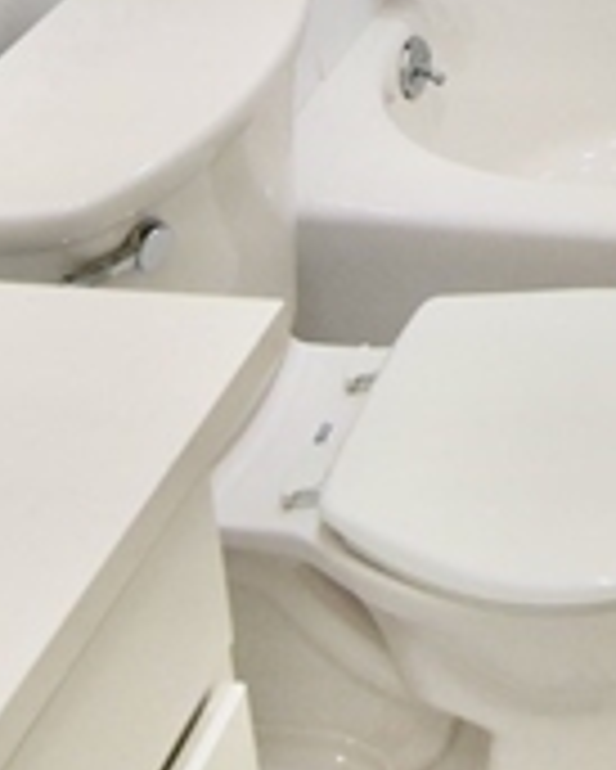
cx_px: 926
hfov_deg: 16.9
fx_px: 1869
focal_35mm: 82
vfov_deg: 19.7
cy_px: -437
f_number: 5.6
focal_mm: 13
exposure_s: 1/125
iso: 800
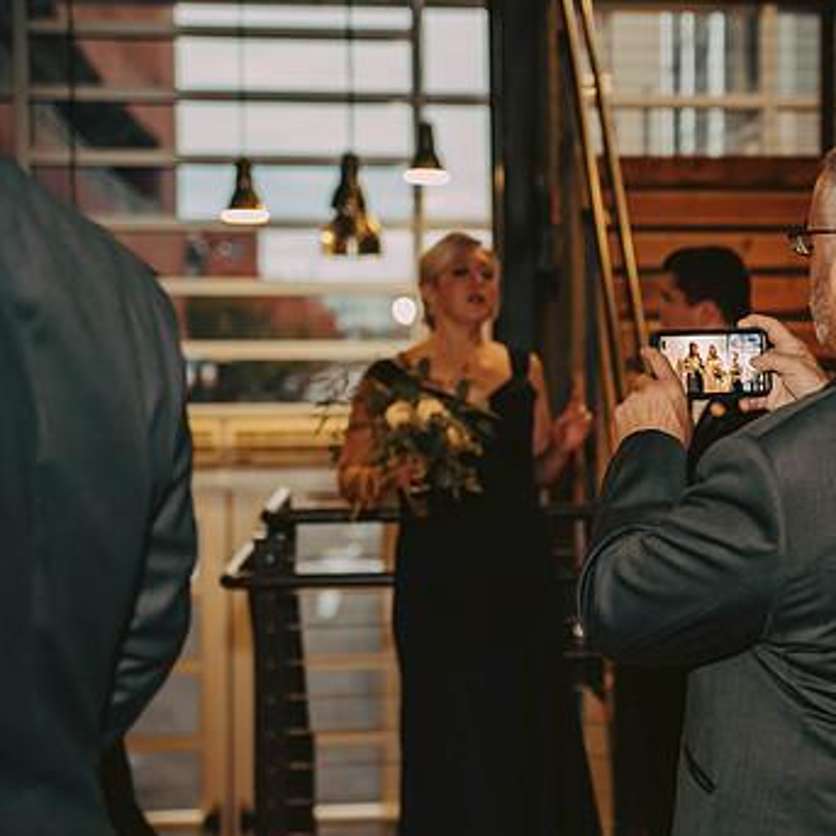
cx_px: 704
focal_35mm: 89
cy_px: 384
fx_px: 2432
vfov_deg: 19.5
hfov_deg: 19.3
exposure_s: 1/60
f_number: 3.2
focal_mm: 62
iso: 1250
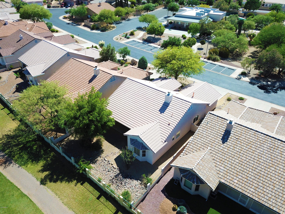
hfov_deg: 67.3
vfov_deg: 53.1
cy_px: 107
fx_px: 214
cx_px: 142
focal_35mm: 26
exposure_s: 1/1015
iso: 100
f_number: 2.2
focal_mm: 4.73
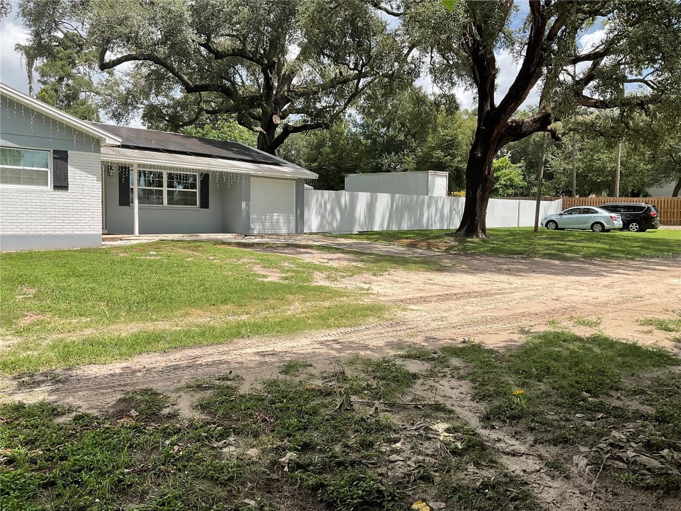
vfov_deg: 48.2
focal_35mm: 29
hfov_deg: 61.7
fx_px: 571
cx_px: 340
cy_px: 256
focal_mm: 3
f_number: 1.8
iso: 16
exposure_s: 1/1577
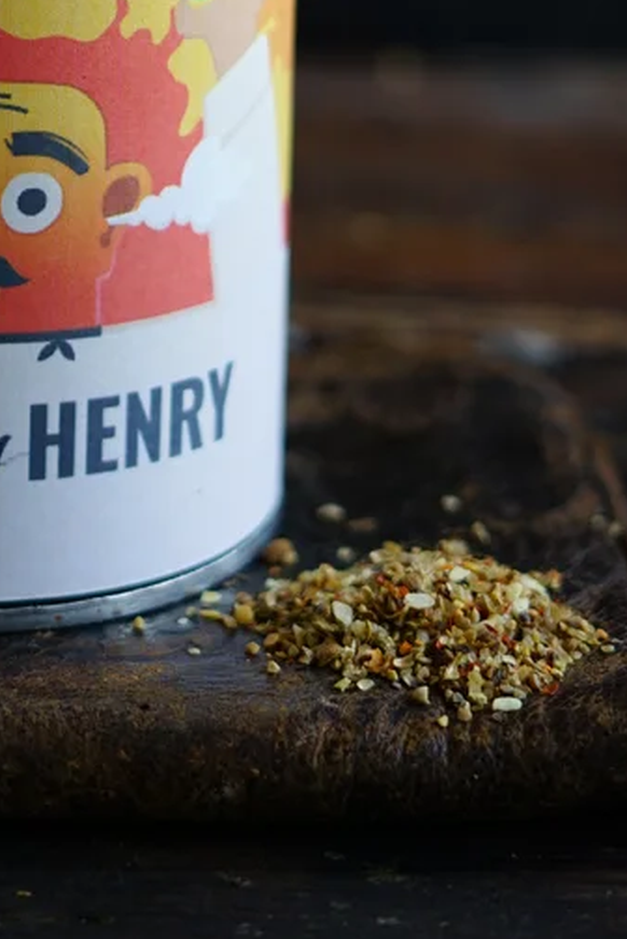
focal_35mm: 143
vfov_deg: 13.7
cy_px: -334
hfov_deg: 9.5
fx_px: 3730
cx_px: -99
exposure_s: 1/60
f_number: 3.2
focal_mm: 50
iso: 250
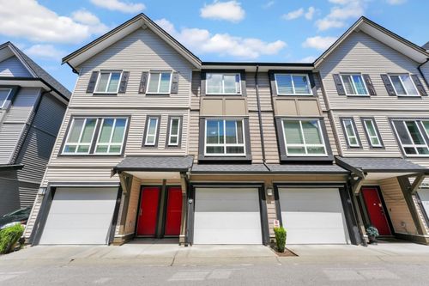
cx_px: 214
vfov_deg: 81.2
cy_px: 143
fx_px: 167
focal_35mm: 14
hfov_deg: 104.3
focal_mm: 14
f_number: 10
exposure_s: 1/250
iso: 100
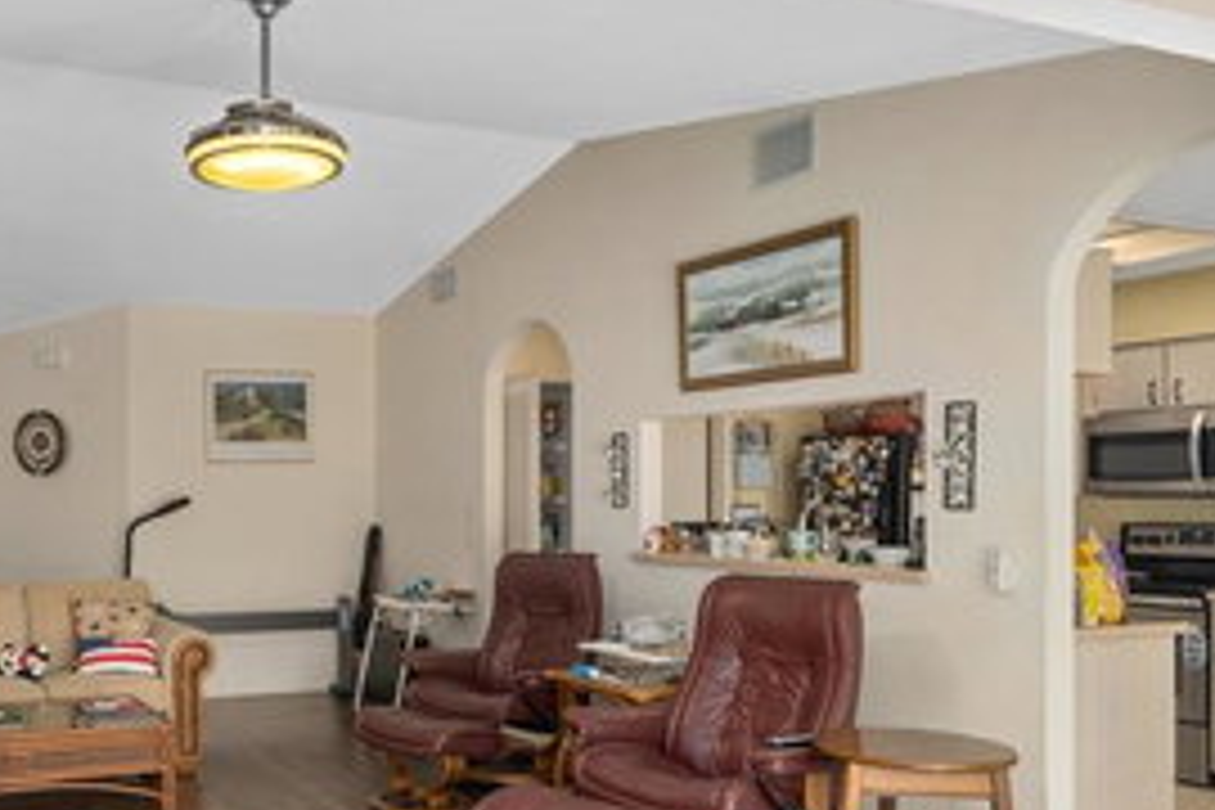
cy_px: 513
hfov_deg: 56.1
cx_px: 315
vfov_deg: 40.8
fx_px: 1080
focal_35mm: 32
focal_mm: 12
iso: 320
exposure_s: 1/1.25
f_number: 8
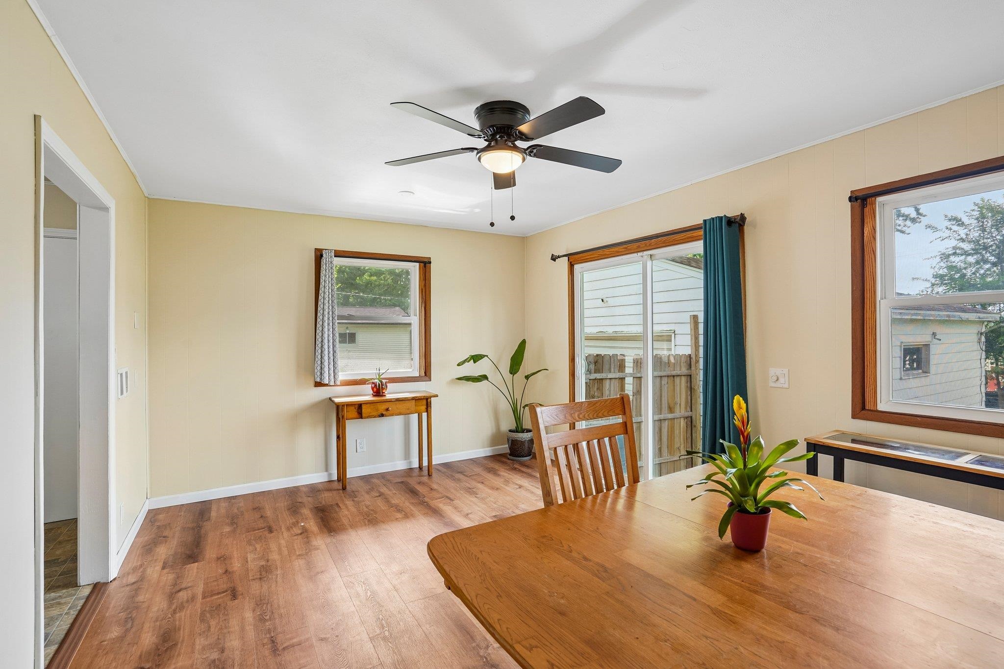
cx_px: 502
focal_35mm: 16
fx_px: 446
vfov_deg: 73.7
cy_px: 334
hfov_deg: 96.7
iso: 200
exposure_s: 1/15
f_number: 8
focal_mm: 16
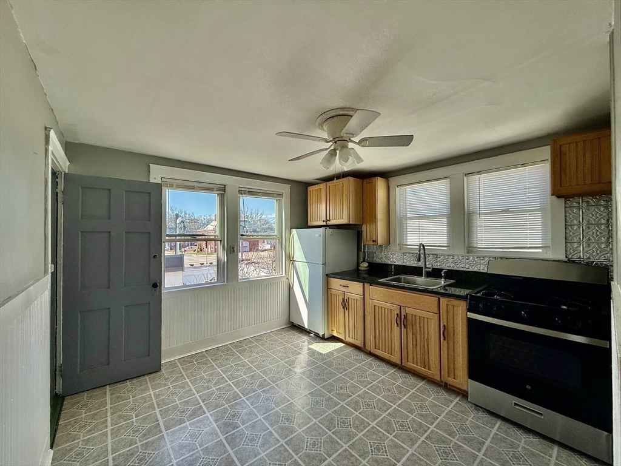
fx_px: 251
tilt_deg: +0.6
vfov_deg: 85.7
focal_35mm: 14
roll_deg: +0.6
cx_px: 310
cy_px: 233
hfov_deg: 102.1
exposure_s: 1/395
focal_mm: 2.22
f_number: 2.2
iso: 64
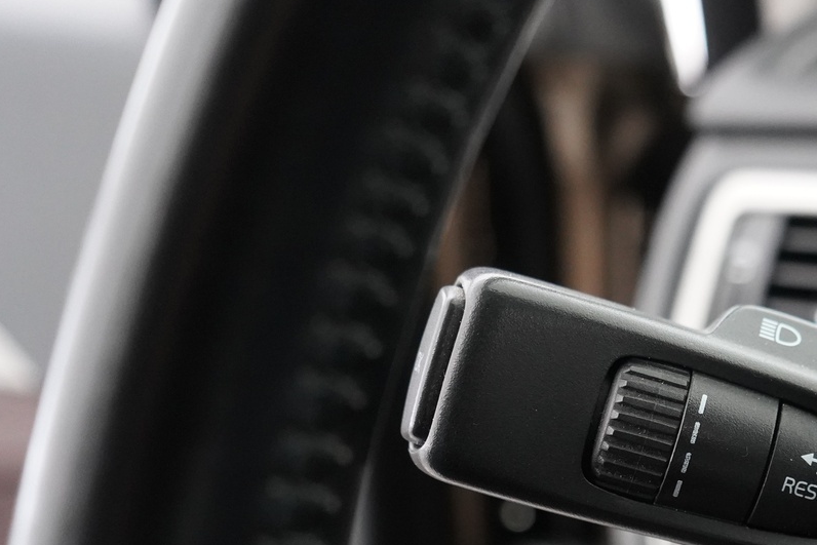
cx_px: 745
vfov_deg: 23.3
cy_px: 465
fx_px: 1294
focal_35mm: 57
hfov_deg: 33.1
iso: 6400
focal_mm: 28
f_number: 3.5
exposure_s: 1/40
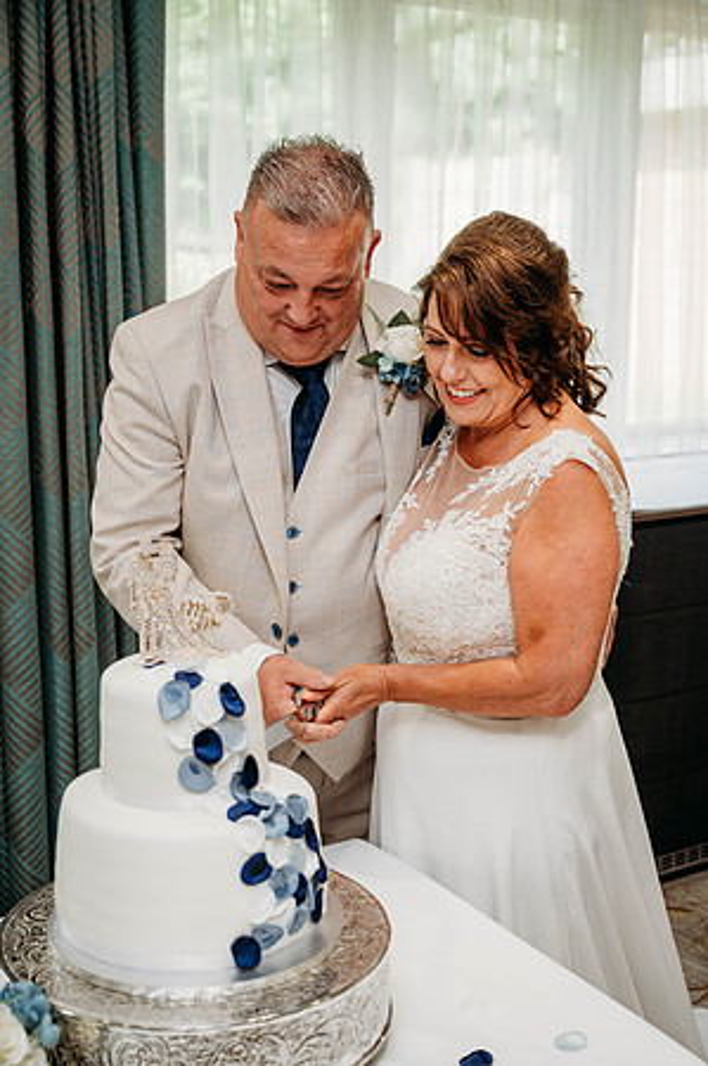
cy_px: 533
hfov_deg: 28.6
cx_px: 354
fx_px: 1390
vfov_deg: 42.0
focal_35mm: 47
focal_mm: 47
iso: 280
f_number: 4
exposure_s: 1/200
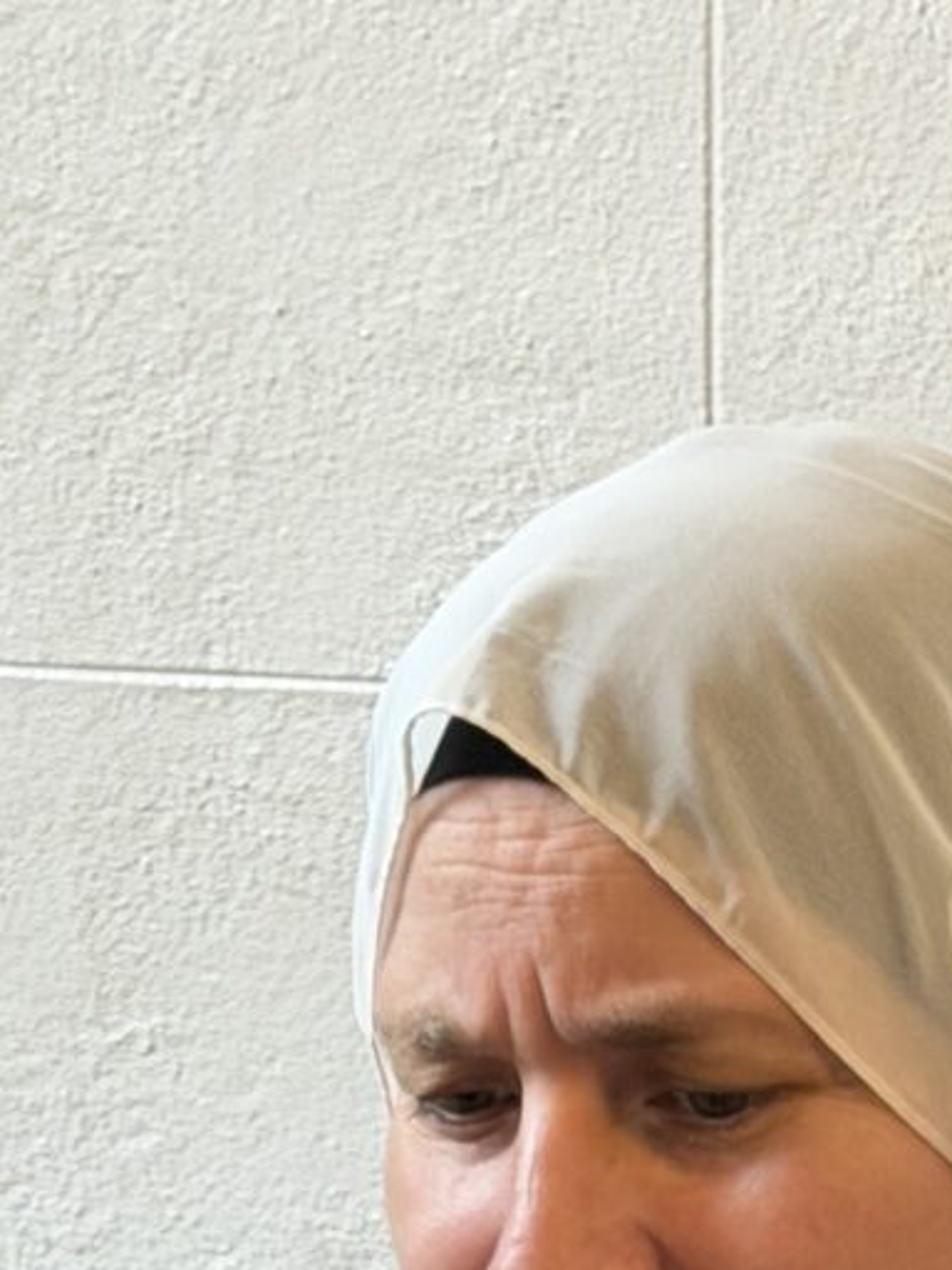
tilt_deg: -13.1
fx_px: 8801
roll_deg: +0.5
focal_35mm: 240
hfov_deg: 6.2
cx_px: 233
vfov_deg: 8.1
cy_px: 2004
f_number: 1.78
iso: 200
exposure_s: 1/40
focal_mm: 6.76
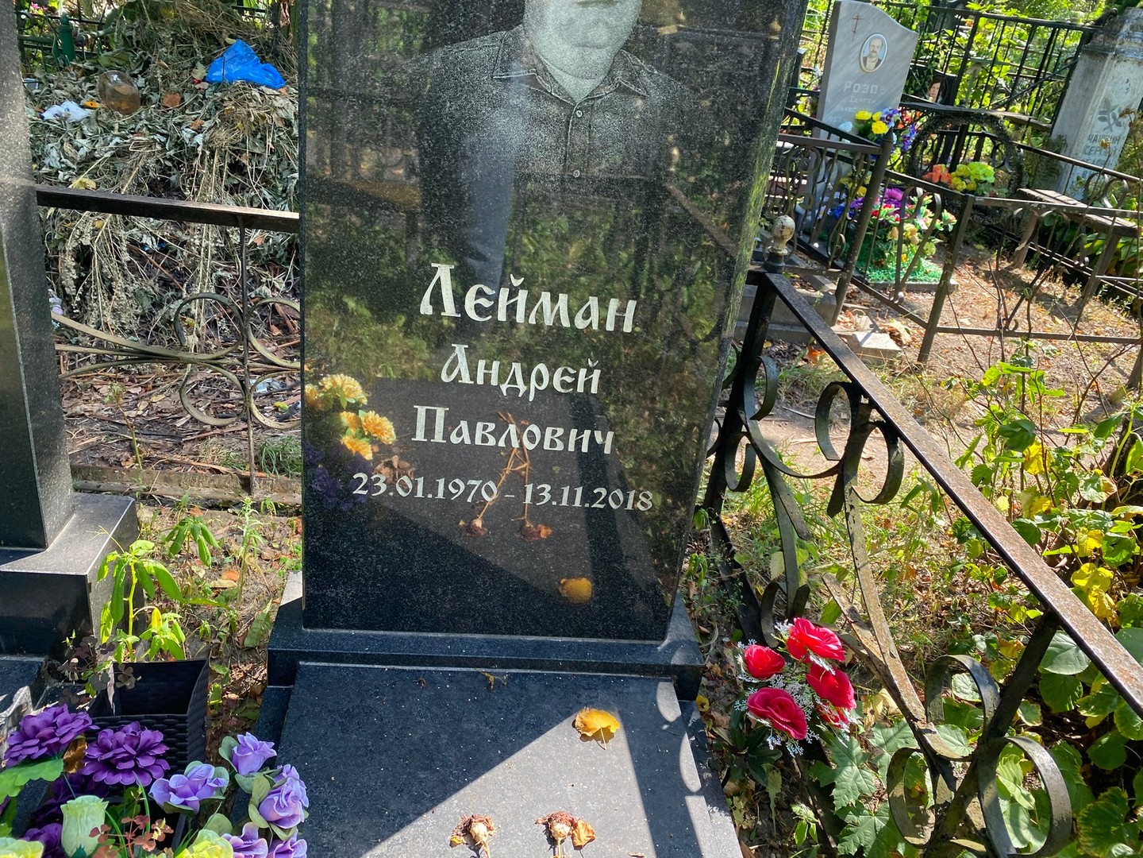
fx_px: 859
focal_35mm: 26
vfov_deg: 53.1
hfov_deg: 67.3
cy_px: 429
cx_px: 572
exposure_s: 1/275
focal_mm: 4.25
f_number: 1.8
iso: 32
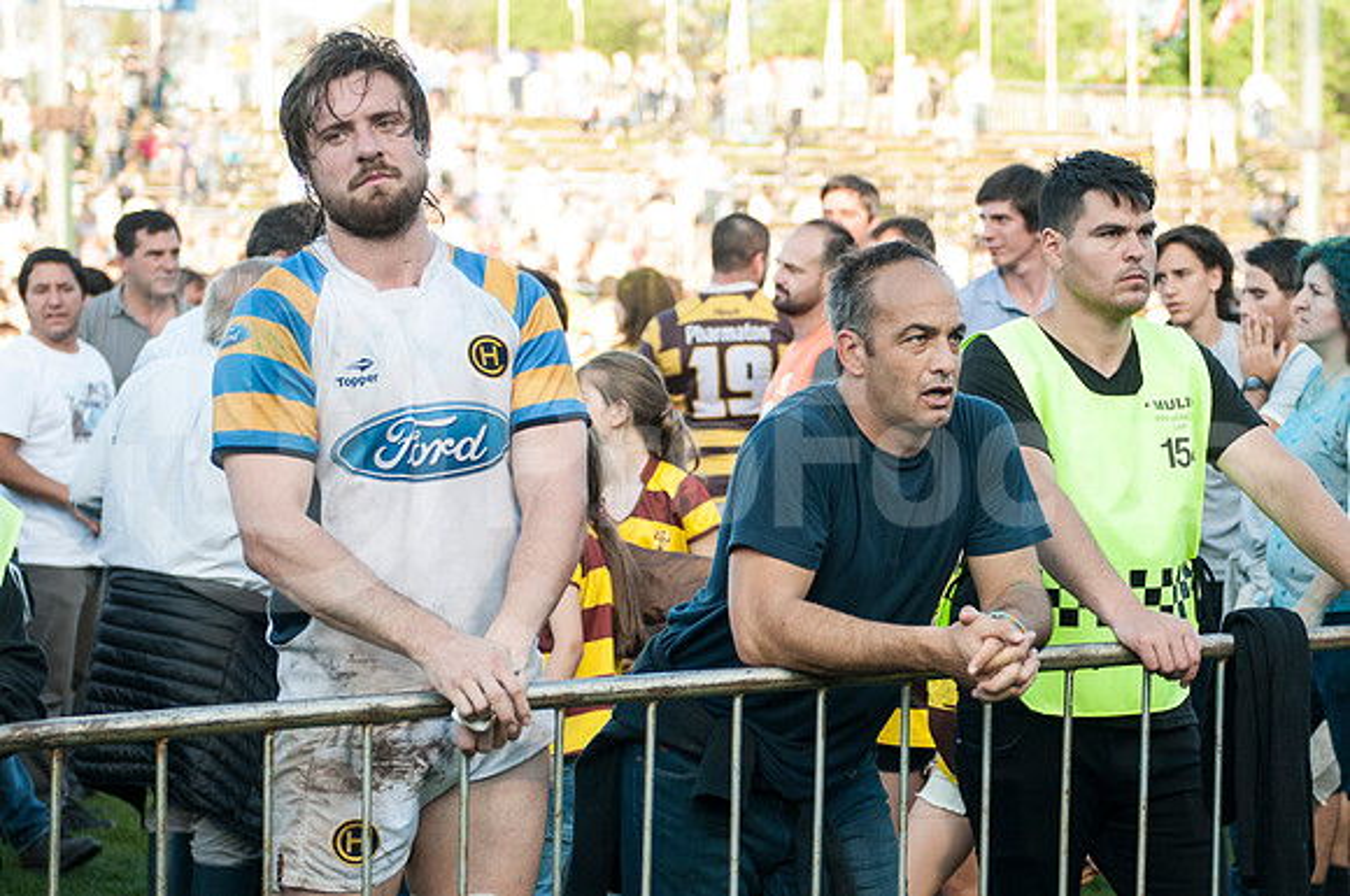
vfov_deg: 17.4
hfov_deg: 26.0
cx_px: 675
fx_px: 2921
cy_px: 448
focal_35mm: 78
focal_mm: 52
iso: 400
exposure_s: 1/640
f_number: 2.8
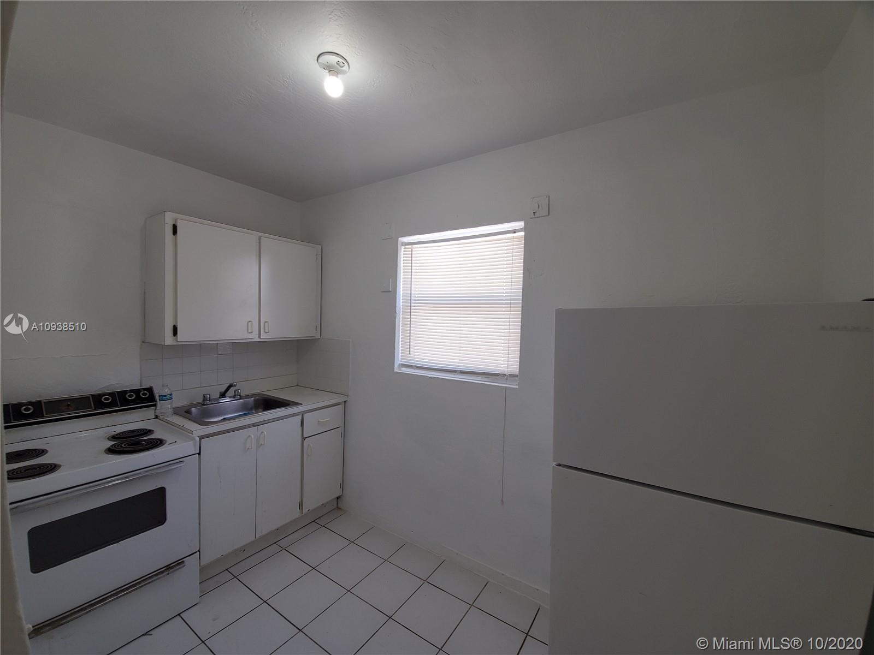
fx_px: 328
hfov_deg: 106.2
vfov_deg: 89.9
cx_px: 437
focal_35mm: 13
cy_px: 328
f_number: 2.2
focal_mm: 1.8
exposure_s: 1/60
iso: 50
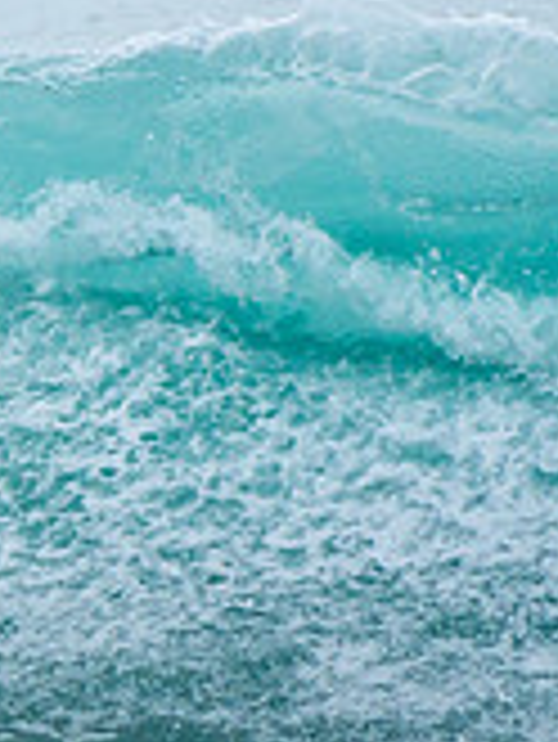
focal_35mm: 1857
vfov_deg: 1.1
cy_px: 242
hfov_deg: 0.8
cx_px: -468
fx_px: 39861
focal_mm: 400
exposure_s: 1/2000
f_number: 11
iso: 500
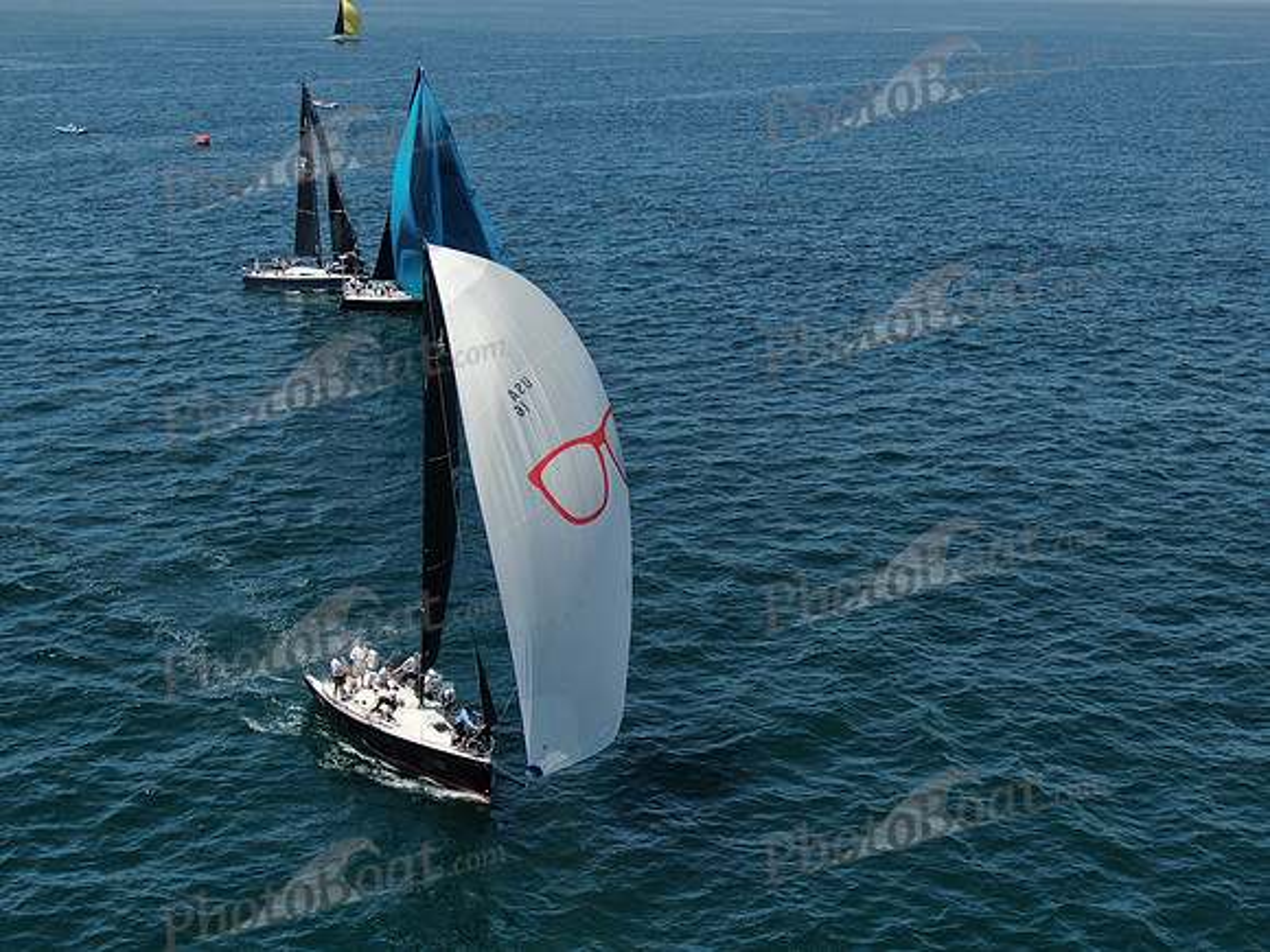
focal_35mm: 48
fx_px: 1761
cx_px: 635
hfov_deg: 39.7
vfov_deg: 30.3
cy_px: 476
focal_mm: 8.6
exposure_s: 1/1000
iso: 100
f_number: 3.8
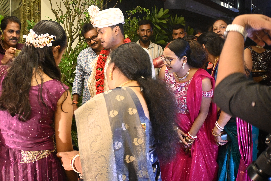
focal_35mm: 68
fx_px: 513
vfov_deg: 19.9
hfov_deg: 29.6
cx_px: 122
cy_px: 60
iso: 2500
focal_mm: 30.5
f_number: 4.8
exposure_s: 1/125
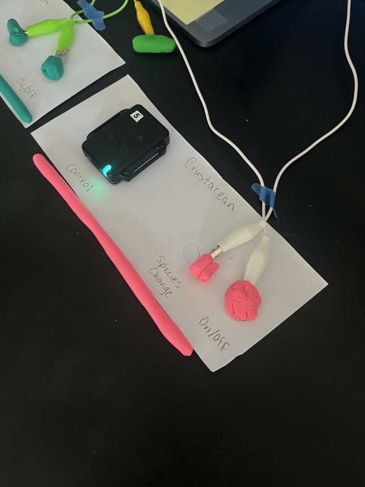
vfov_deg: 61.6
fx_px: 408
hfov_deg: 48.2
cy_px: 227
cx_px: 168
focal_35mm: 29
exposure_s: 1/60
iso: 500
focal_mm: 5.1
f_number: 1.6
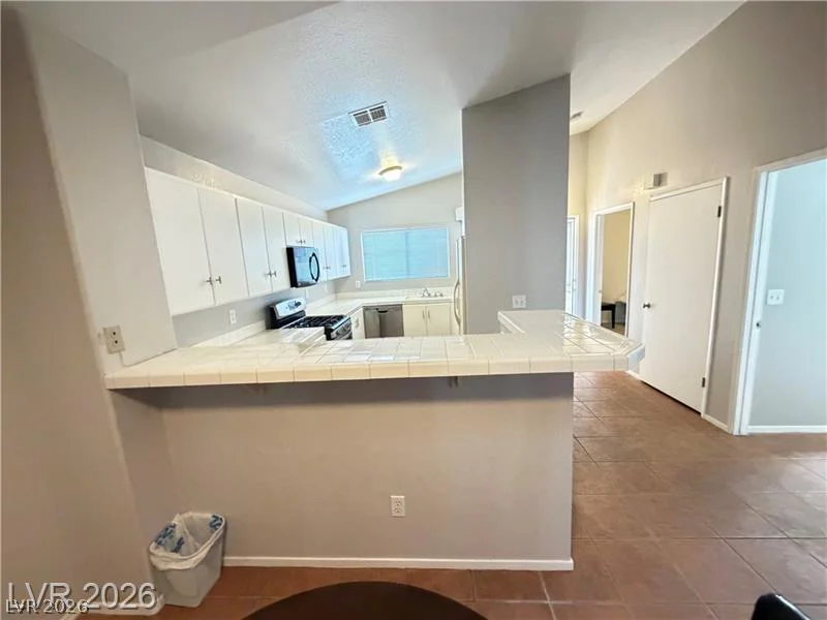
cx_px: 414
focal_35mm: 14
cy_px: 310
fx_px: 334
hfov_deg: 102.1
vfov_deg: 85.7
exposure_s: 1/40
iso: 1000
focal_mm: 2.22
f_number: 2.2
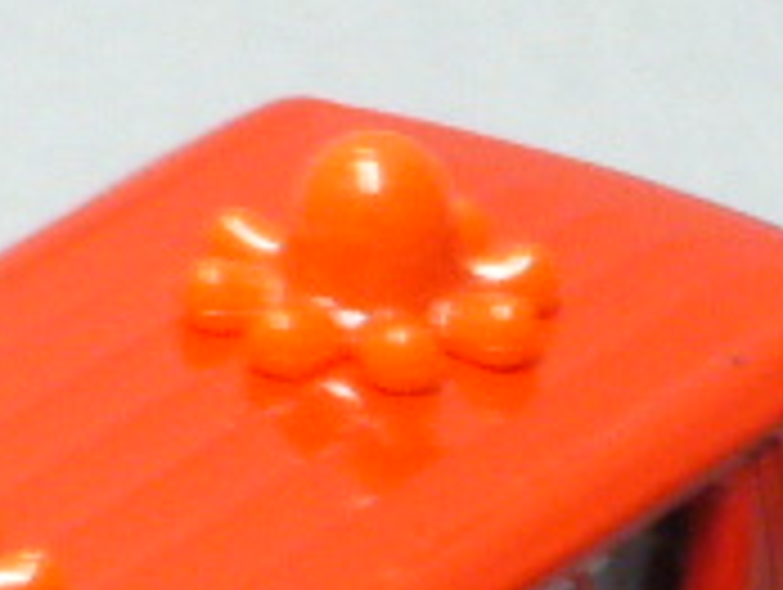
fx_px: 11982
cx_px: 18
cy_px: 892
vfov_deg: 2.8
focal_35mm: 529
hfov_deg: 3.7
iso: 200
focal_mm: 17.4
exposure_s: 1/8
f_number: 5
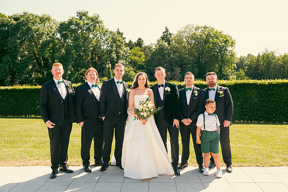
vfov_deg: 41.1
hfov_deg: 58.7
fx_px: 256
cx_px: 144
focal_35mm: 32
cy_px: 96
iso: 125
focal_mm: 32
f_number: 6.3
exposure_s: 1/200
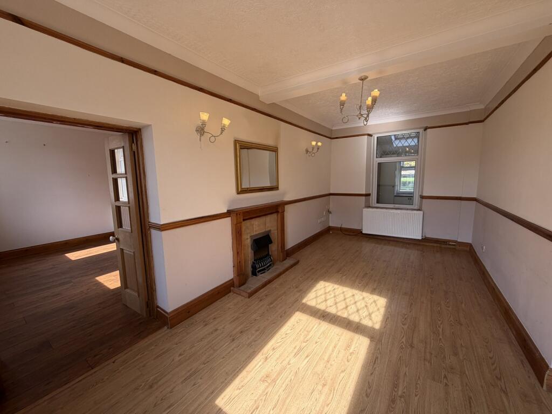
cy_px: 207
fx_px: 223
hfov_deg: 102.1
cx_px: 276
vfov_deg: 85.7
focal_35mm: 14
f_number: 2.2
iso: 50
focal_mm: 2.22
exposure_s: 1/361
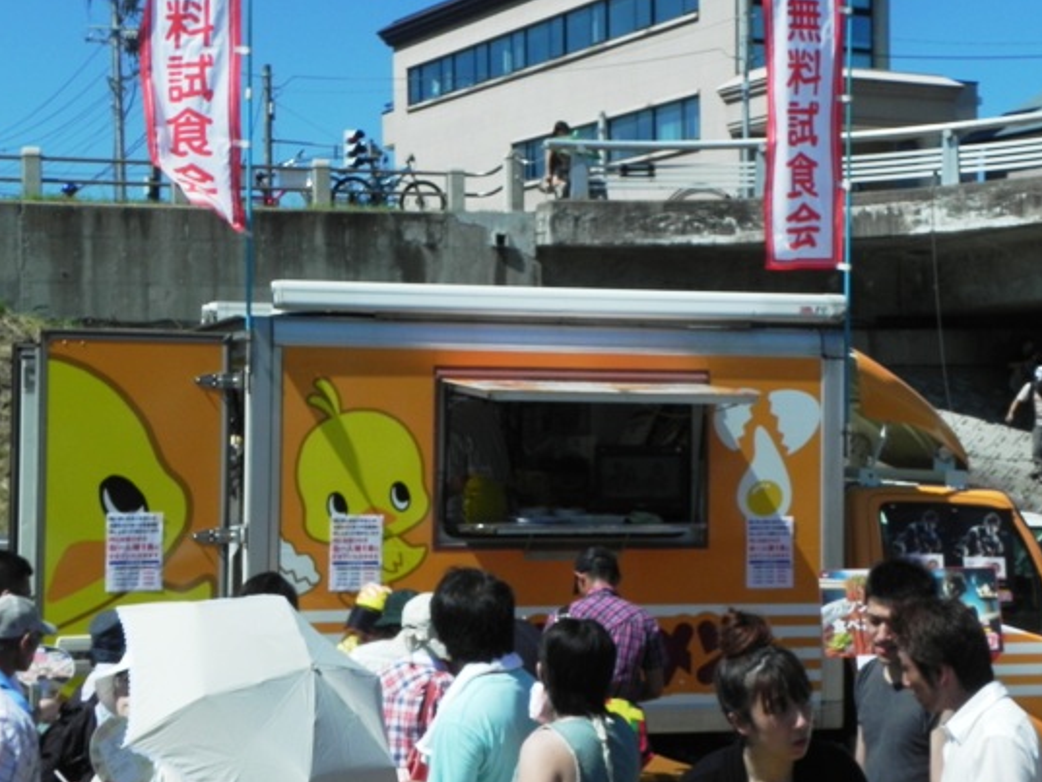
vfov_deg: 21.0
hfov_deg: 27.8
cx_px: 518
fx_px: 2108
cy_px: 381
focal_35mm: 70
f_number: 8
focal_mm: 11.8
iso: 160
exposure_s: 1/510
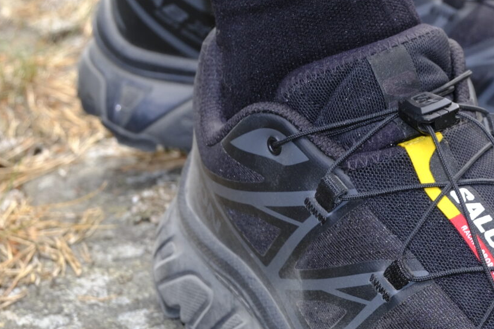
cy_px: 163
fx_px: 2387
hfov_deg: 11.7
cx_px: 519
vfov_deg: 7.9
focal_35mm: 174
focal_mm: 37.4
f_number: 5.6
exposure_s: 1/140
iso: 200
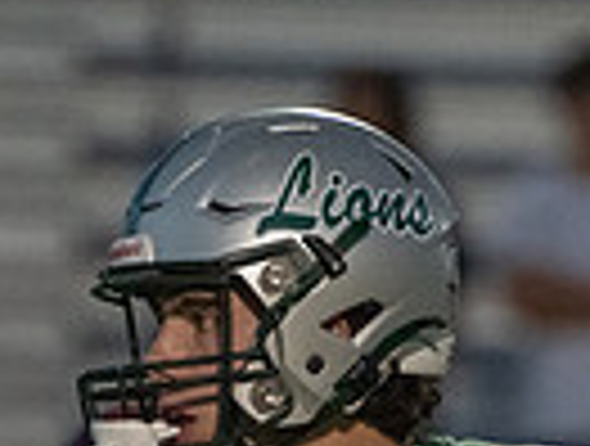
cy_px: 800
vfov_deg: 0.8
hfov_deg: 1.1
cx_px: 448
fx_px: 31755
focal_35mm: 1858
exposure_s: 1/1250
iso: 12800
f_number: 5.6
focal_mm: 391
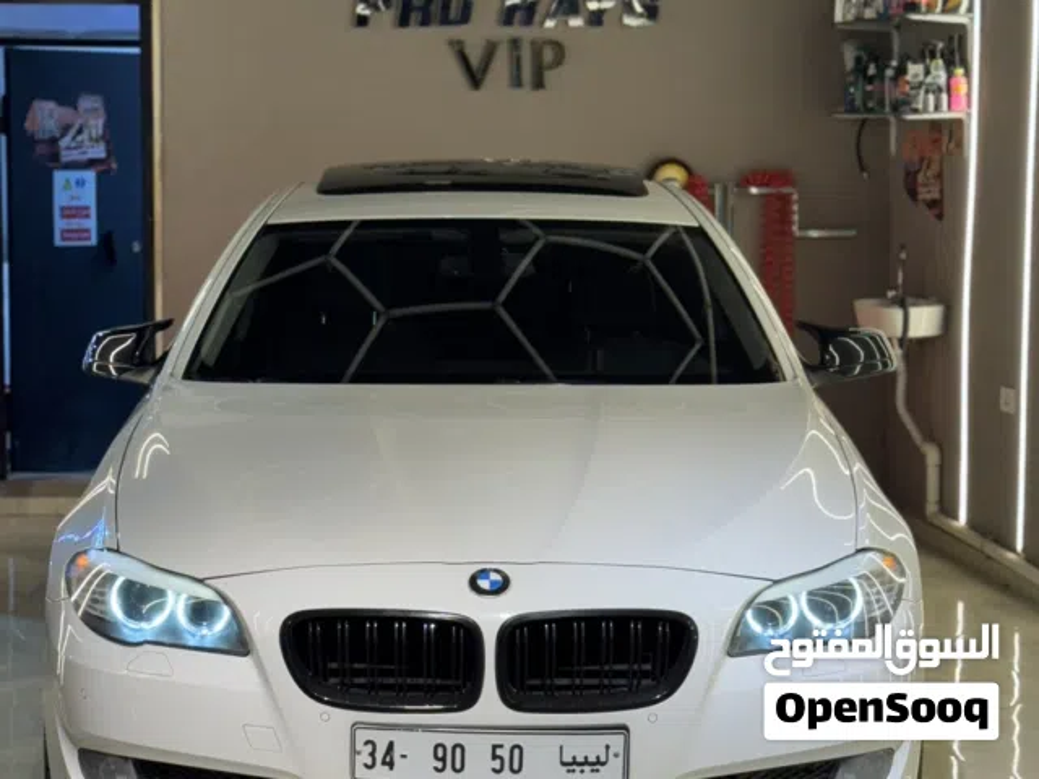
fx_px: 1441
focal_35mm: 48
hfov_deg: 39.7
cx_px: 520
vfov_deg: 30.3
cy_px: 390
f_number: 1.78
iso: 100
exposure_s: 1/100
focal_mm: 6.76
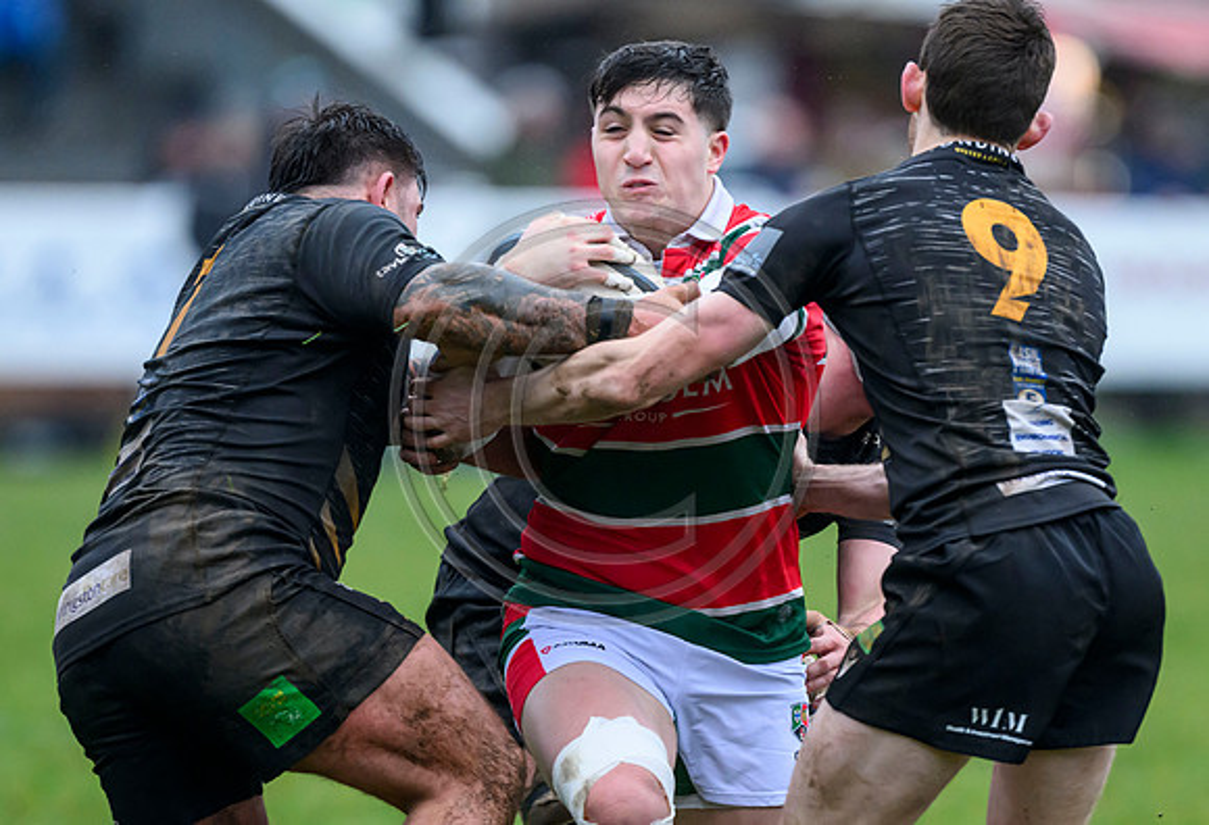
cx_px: 561
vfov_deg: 2.5
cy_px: 559
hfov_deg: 3.7
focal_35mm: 551
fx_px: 18634
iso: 4000
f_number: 3.5
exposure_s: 1/1600
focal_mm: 400
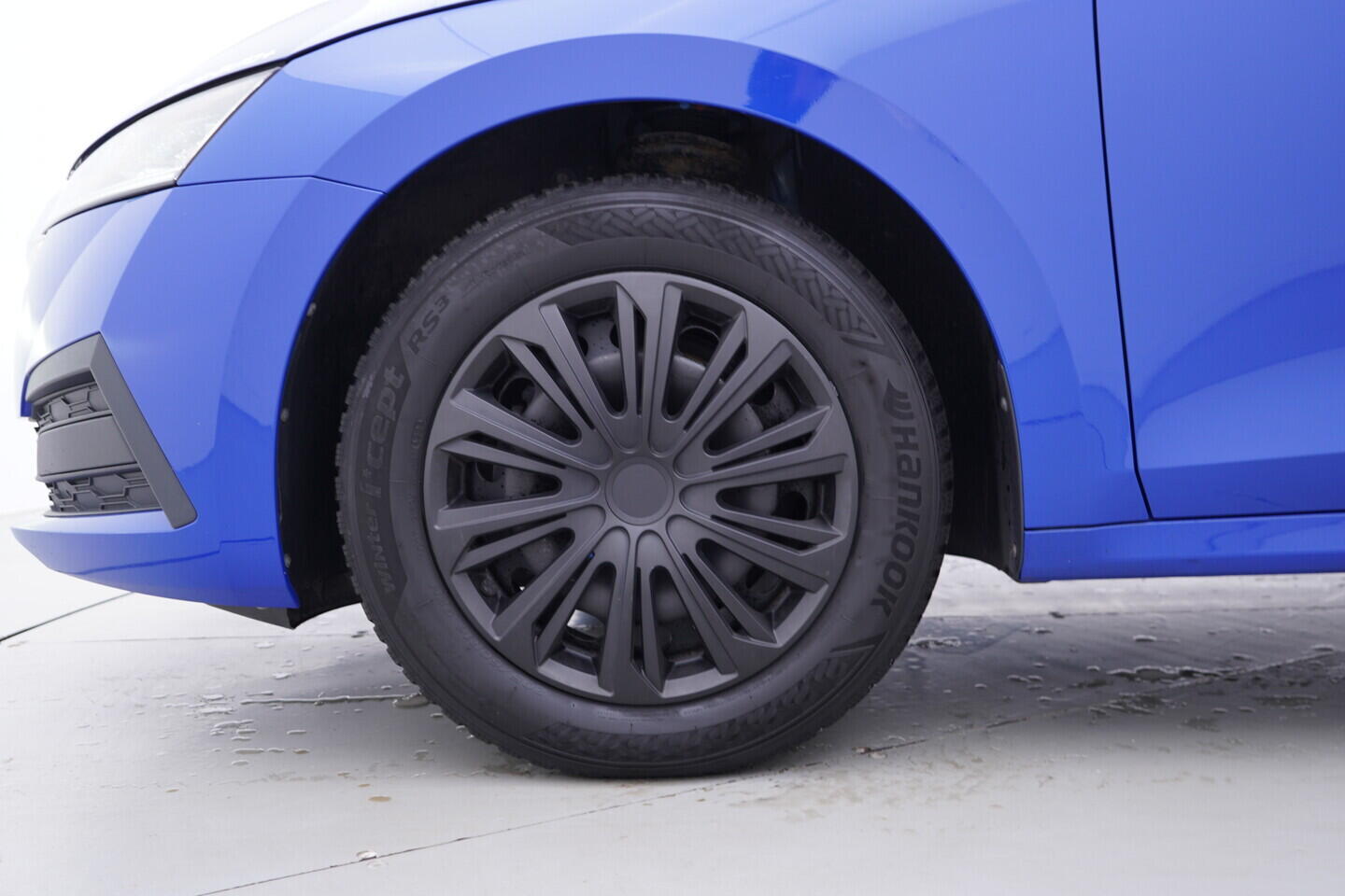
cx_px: 672
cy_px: 448
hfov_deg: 53.1
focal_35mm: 36
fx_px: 1345
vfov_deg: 36.9
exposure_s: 1/40
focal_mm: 24
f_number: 2.8
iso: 125
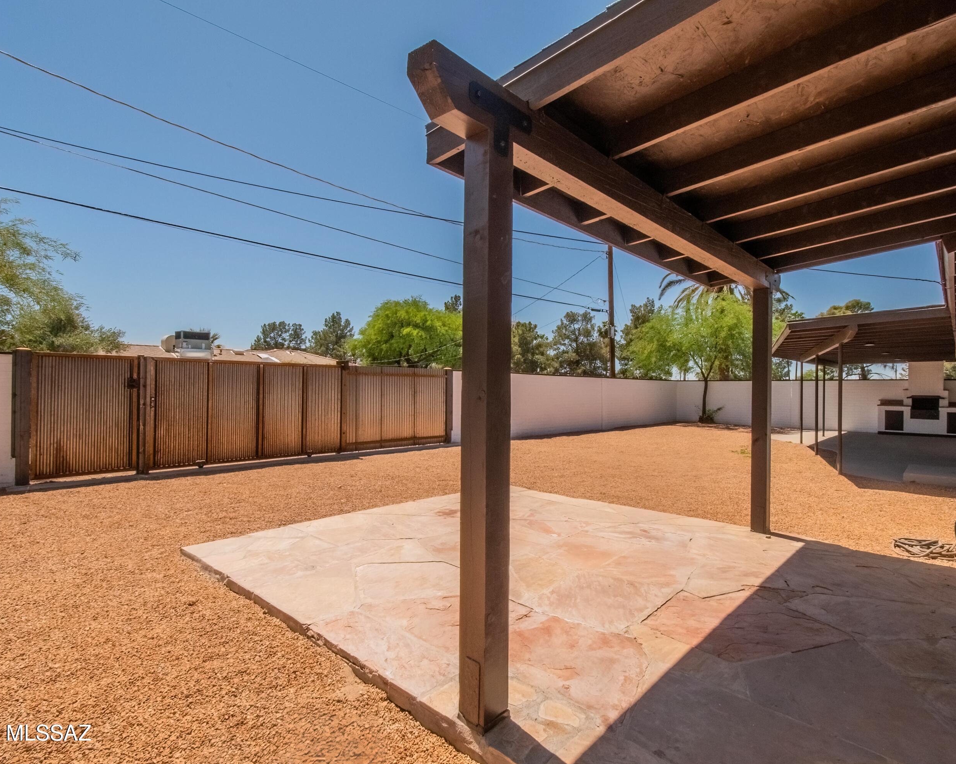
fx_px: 481
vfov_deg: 77.0
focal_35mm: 17
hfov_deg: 89.5
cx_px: 511
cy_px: 384
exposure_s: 1/200
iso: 800
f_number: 22
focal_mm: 10
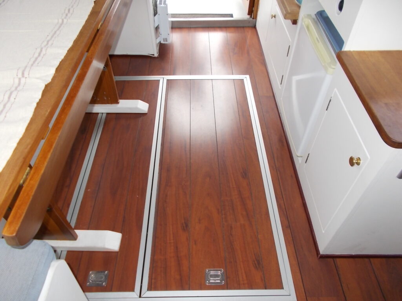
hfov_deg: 67.3
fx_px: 302
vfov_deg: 53.1
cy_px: 150
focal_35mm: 26
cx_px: 201
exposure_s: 1/25
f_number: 3.2
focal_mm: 4.6
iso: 125
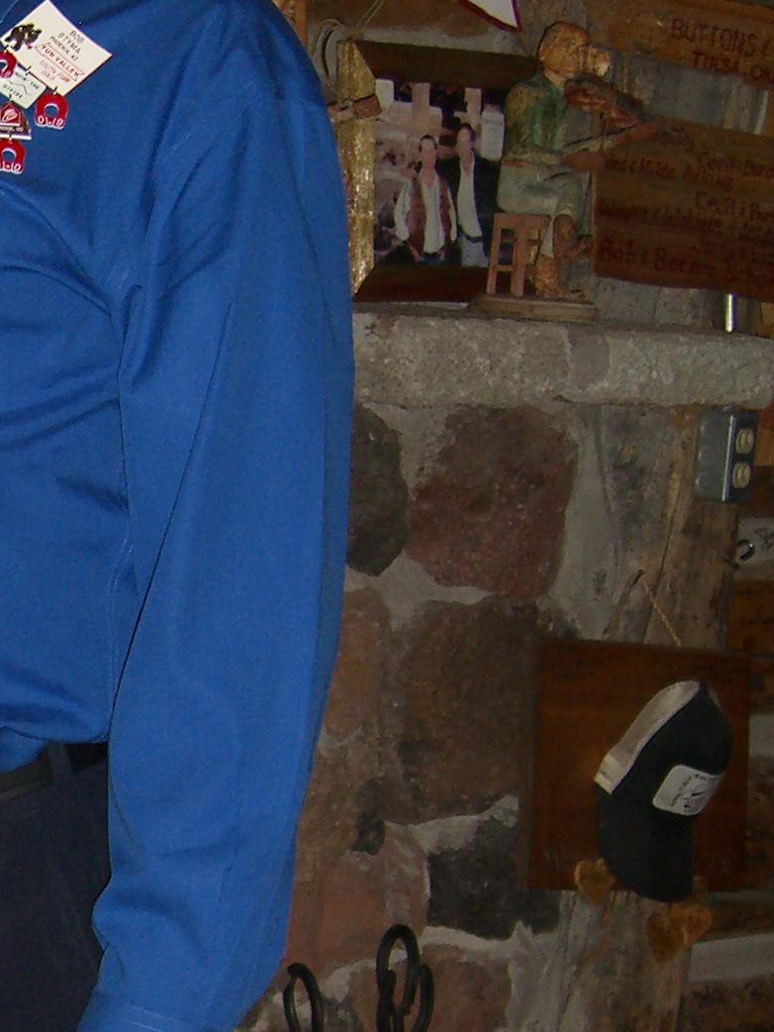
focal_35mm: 112
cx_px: -347
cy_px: 856
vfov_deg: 17.4
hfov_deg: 12.6
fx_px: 3338
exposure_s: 1/60
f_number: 2.8
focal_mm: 7.9
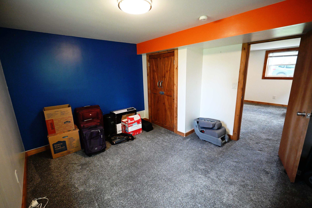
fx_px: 139
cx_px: 156
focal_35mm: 16
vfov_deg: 73.7
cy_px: 104
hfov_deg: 96.7
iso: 6400
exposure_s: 1/640
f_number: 2.8
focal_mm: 16
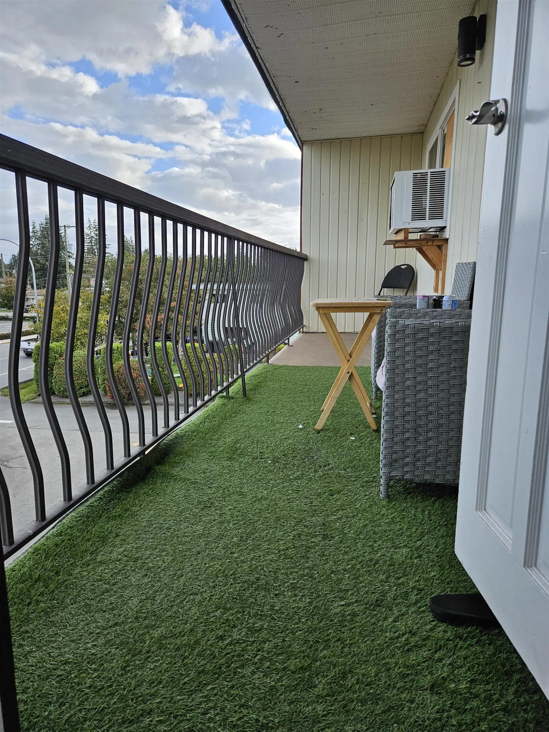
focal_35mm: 23
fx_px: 486
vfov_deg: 73.9
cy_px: 366
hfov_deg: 58.9
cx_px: 274
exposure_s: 1/1073
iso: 50
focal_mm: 5.4
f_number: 1.8
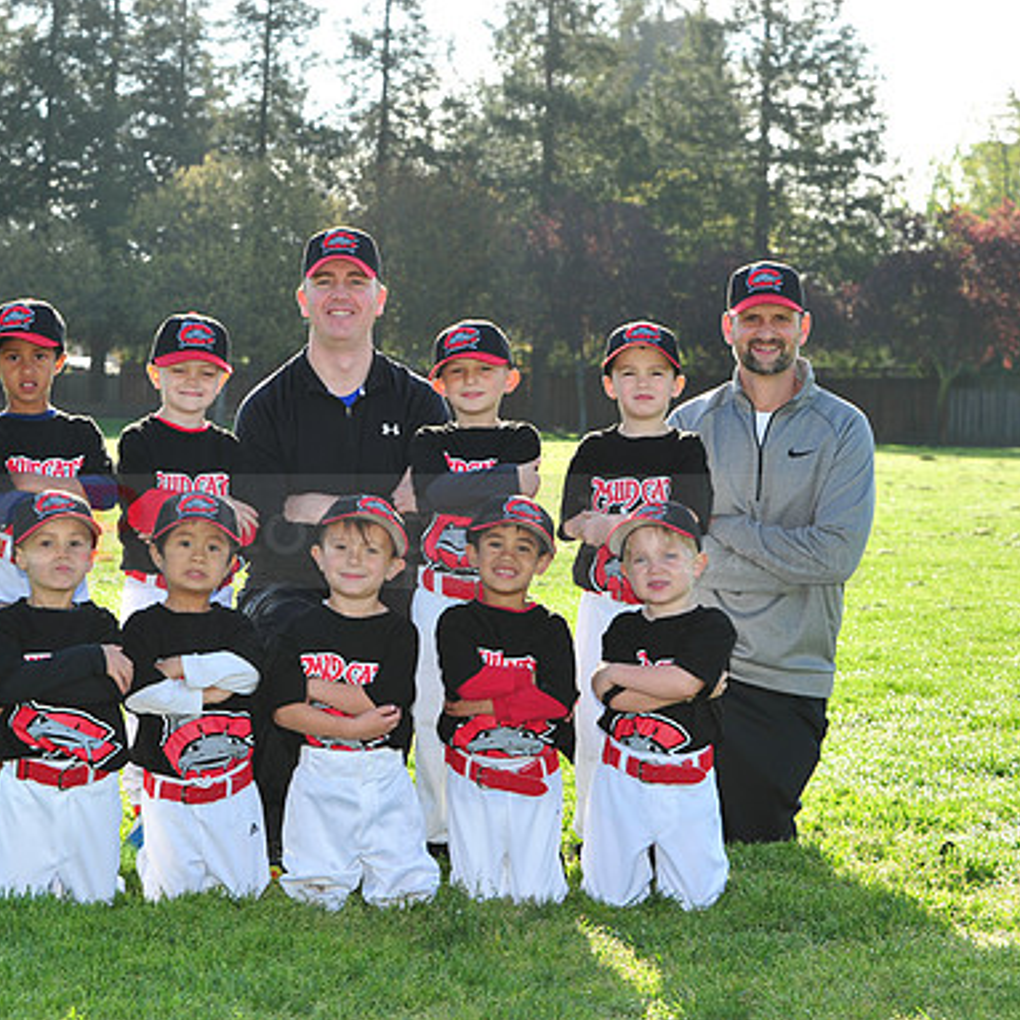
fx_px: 3434
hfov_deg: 16.9
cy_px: 509
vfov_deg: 16.9
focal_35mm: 103
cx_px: 346
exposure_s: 1/400
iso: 400
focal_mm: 80
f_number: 8
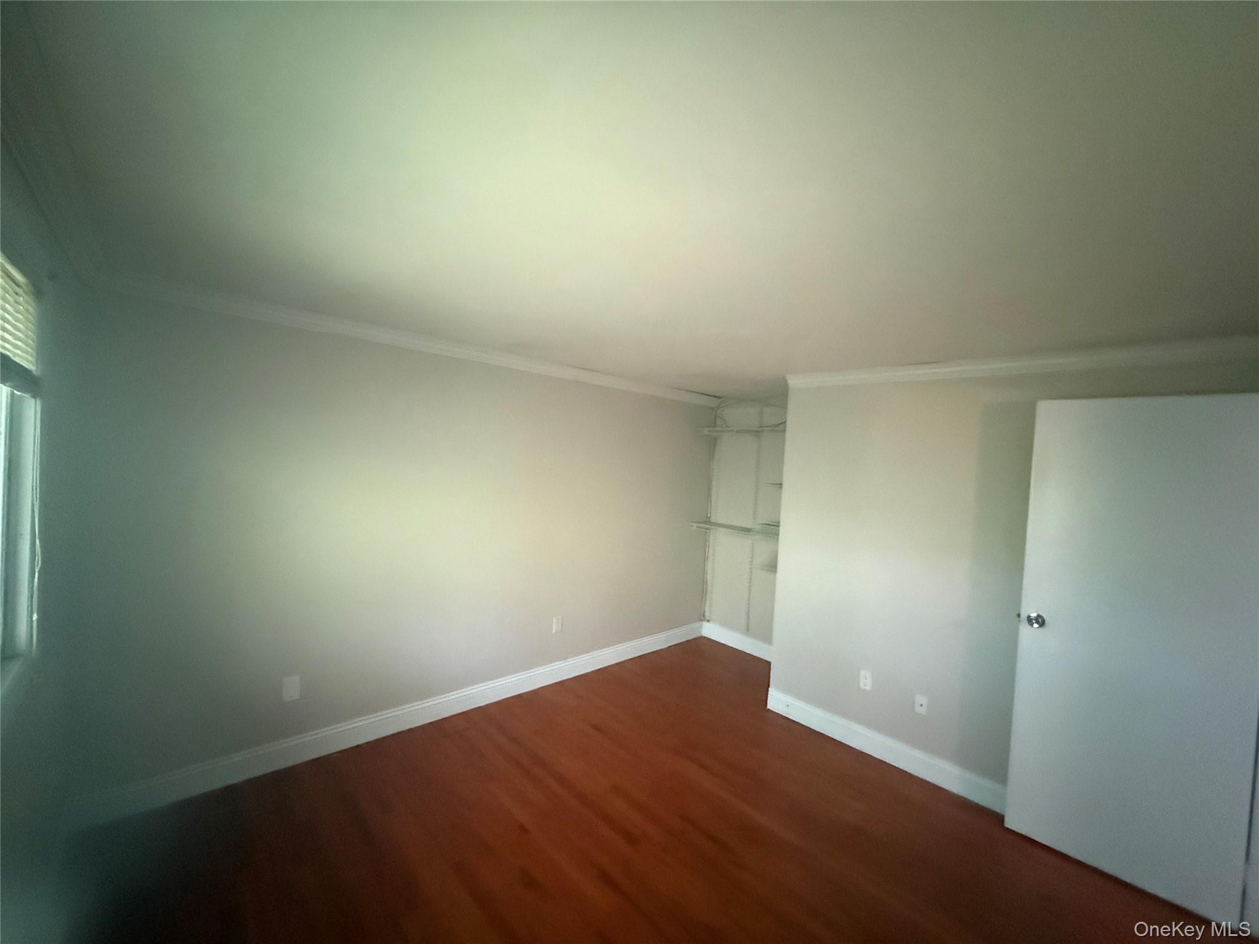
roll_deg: -3.2
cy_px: 472
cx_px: 630
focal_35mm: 14
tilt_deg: -1.7
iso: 1600
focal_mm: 2.22
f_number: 2.2
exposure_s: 1/58
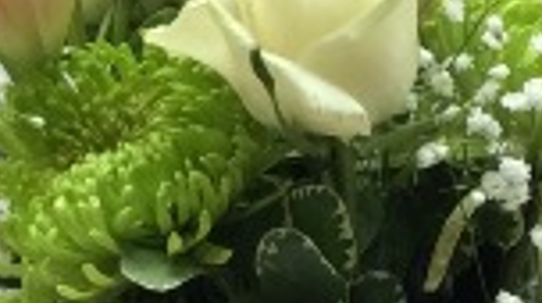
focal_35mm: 112
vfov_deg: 10.5
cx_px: 259
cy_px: 387
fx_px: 1607
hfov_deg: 19.1
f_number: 2.4
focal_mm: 3.3
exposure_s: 1/30
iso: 32
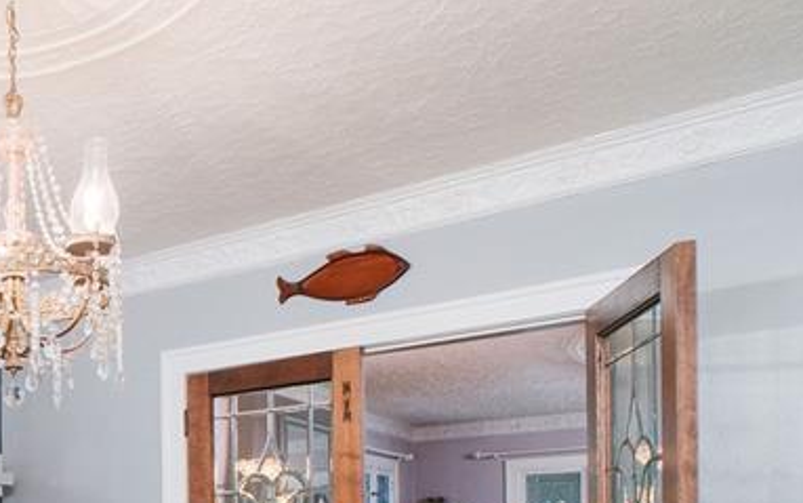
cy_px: 577
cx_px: -95
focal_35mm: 41
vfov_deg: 28.0
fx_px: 898
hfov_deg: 39.0
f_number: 6.4
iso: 1000
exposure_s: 1/125
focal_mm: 10
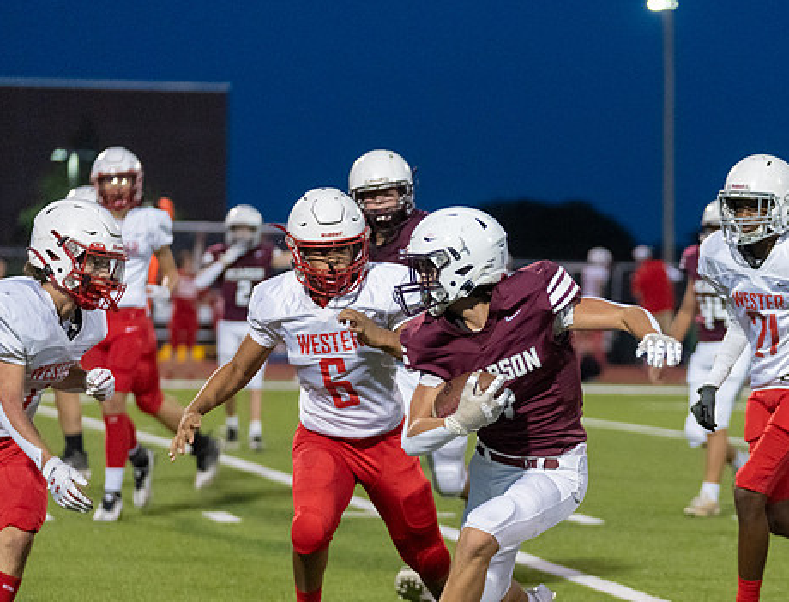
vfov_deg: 7.8
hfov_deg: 10.2
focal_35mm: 193
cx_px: 579
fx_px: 4427
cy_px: 423
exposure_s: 1/1250
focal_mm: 118
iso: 5000
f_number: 2.8
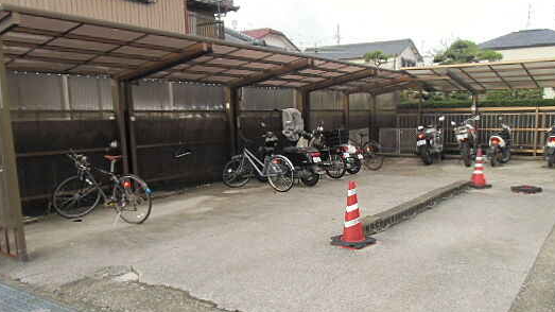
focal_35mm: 32
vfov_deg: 36.3
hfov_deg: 60.5
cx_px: 332
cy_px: 206
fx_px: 471
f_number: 3
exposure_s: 1/60
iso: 100
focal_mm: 4.24
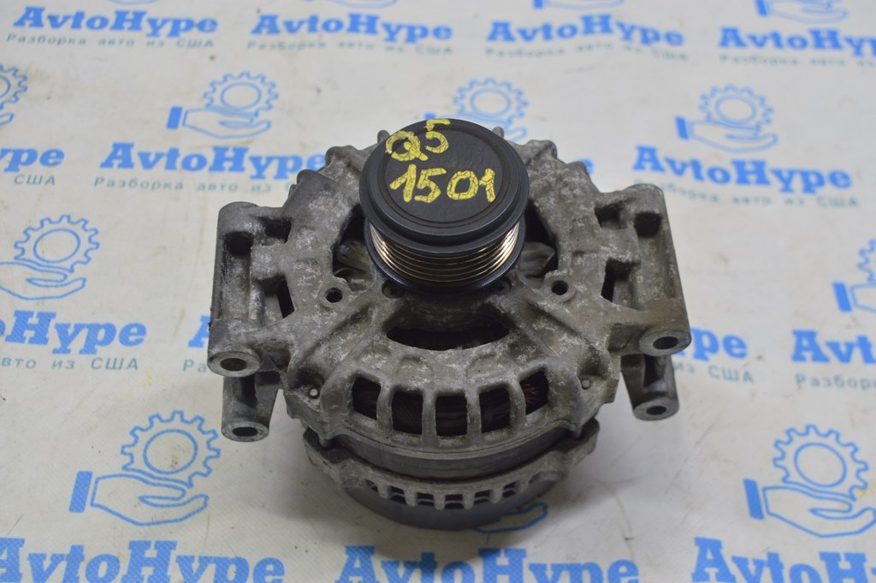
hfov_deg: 42.4
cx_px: 438
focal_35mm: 46
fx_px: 1131
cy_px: 292
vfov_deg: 28.9
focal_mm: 31
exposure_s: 1/25
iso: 400
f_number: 5.6
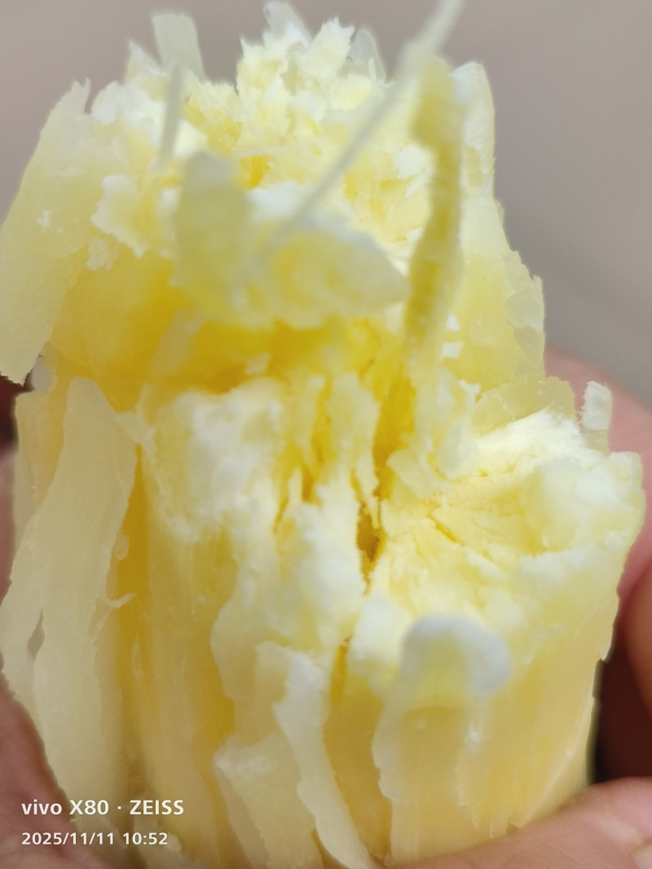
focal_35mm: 46
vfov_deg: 41.2
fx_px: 1155
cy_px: 434
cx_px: 326
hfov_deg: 31.5
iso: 484
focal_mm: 5.5
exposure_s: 1/100
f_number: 1.75
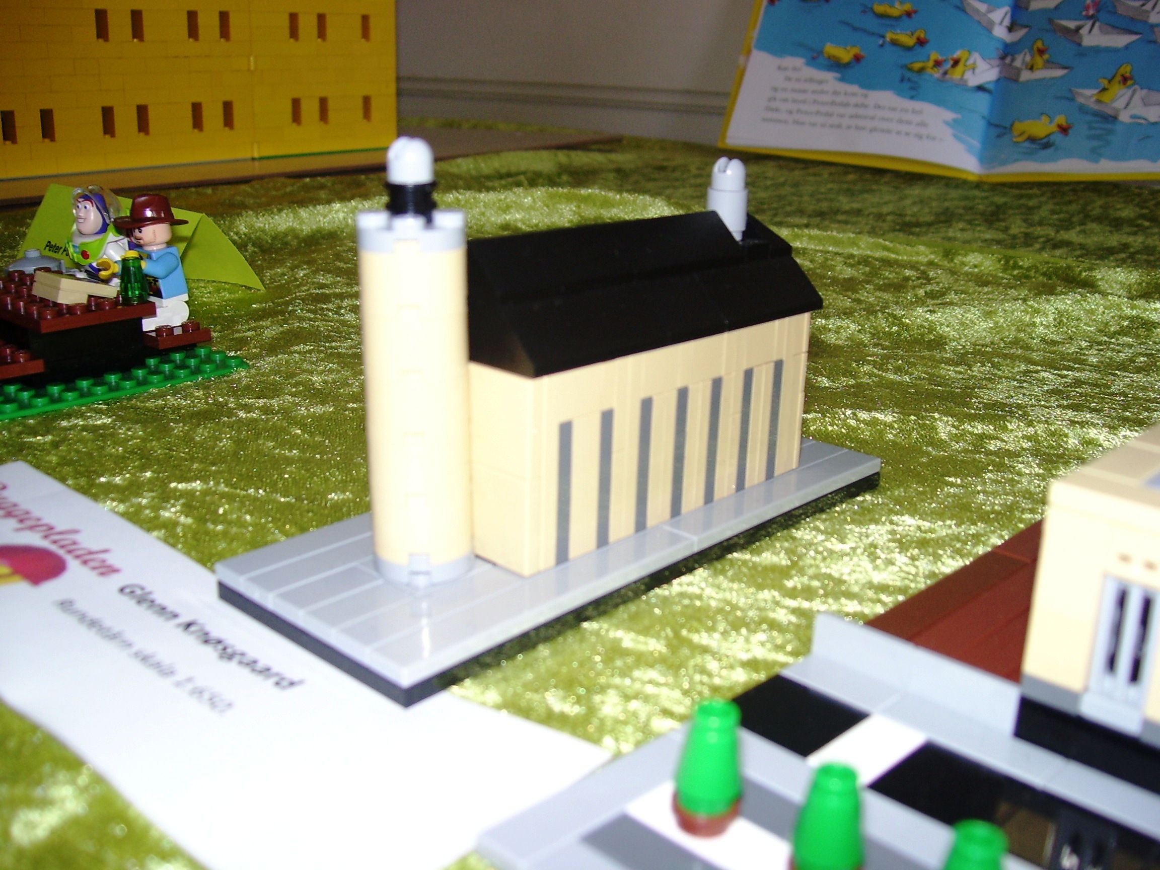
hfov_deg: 51.4
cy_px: 435
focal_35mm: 36
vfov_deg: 39.7
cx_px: 580
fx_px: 1206
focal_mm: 6
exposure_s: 1/60
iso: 80
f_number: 2.7
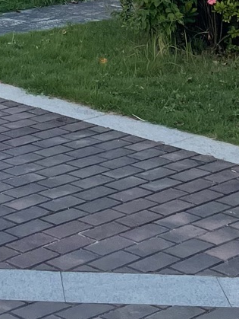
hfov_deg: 11.6
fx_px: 1140
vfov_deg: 13.4
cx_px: -93
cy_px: -342
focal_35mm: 124
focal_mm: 4.2
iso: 32
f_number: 1.6
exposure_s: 1/380
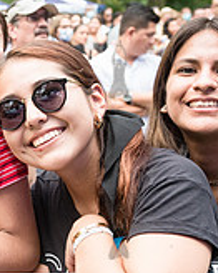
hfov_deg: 13.7
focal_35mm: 106
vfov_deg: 18.1
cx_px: -97
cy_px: 149
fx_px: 856
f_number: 4.5
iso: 2000
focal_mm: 32
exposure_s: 1/160
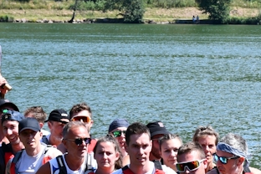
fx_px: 1450
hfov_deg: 10.3
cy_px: 180
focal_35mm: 200
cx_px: 187
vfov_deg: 6.8
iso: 140
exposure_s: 1/250
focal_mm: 52
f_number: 8
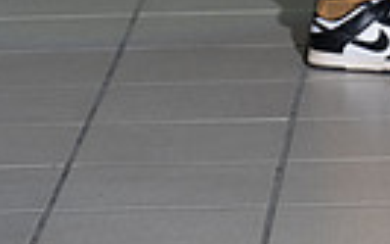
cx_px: 402
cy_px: -341
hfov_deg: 4.9
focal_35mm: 430
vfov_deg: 3.0
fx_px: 4568
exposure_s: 1/160
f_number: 5
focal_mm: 125
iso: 1250
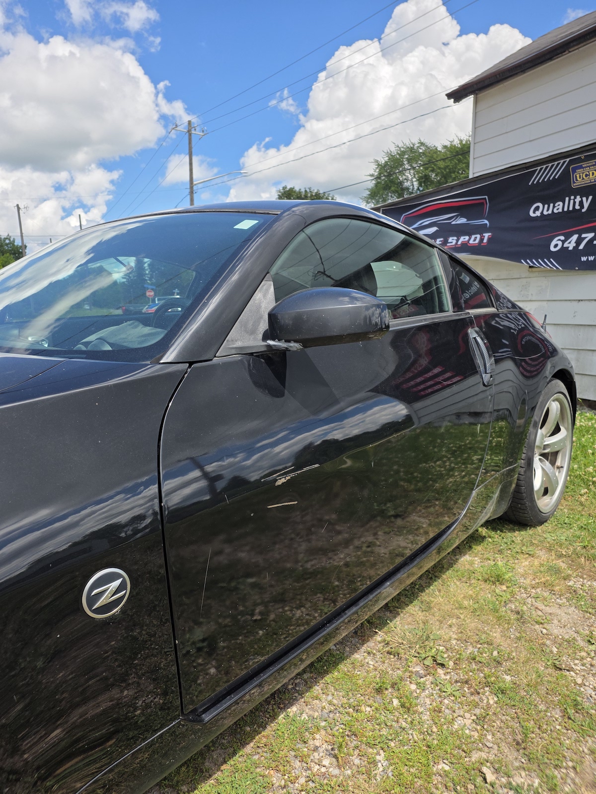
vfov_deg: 73.9
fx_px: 528
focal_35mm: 23
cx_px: 298
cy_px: 397
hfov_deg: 58.9
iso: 80
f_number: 1.7
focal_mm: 6.25
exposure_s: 1/6150
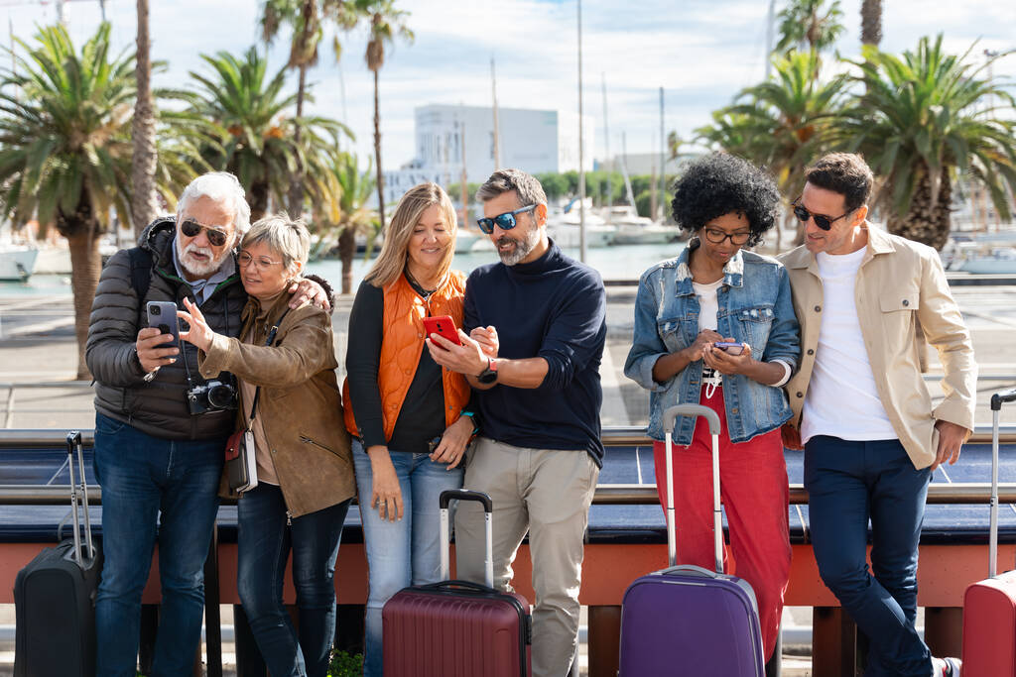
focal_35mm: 45
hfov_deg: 43.6
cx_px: 508
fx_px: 1270
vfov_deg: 29.9
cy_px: 338
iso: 500
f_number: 2.8
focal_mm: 45
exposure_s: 1/250
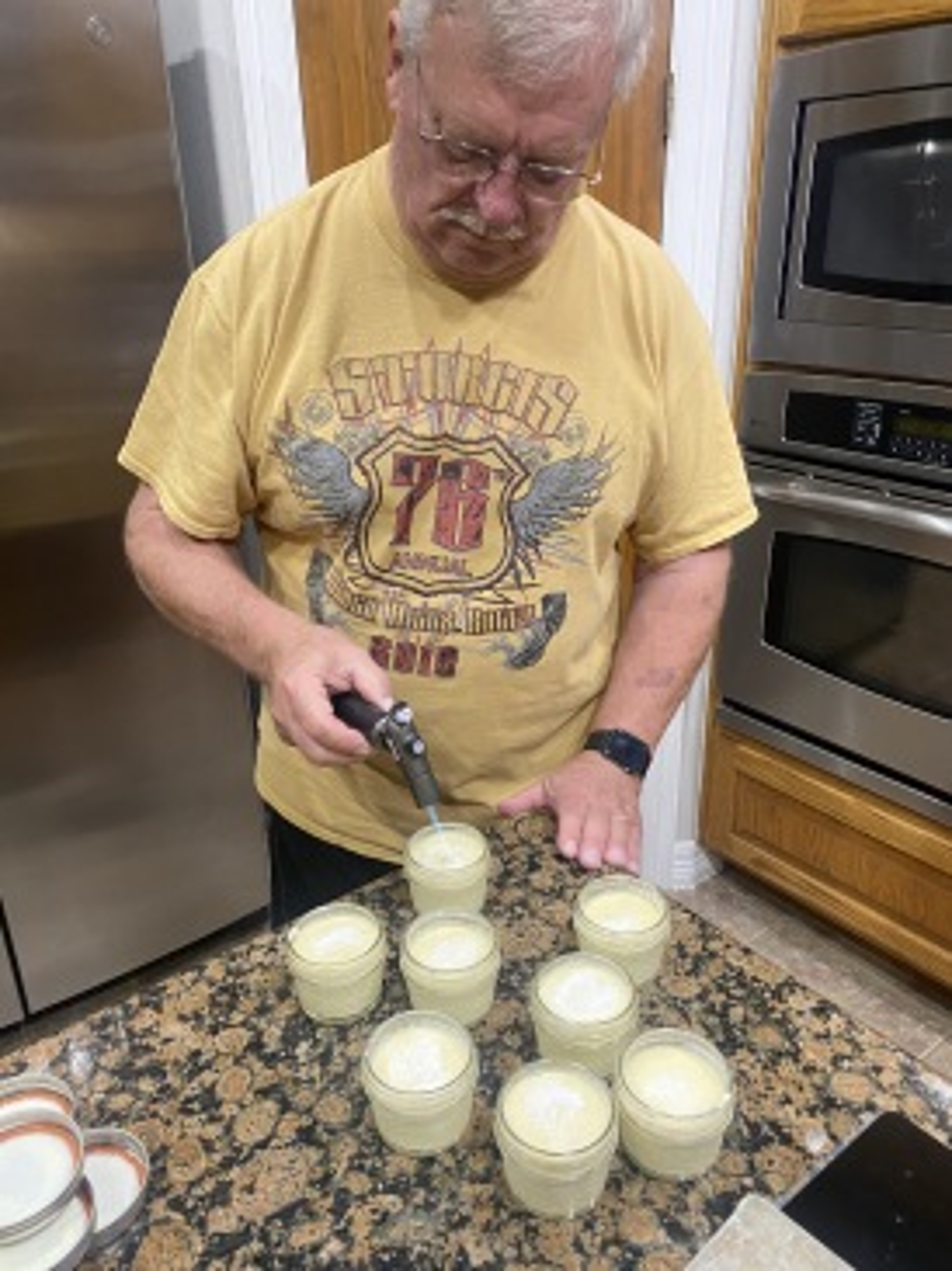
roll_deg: +3.1
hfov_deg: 53.0
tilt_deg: -23.0
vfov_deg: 67.3
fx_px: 955
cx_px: 476
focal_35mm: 26
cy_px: 636
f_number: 1.8
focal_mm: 4.25
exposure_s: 1/60
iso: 320
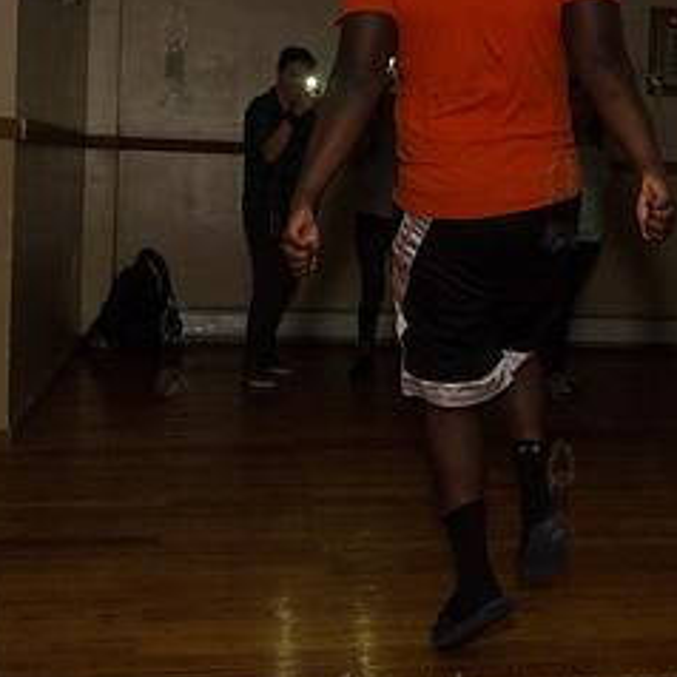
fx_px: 1217
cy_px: 217
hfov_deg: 30.8
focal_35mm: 55
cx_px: 470
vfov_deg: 30.8
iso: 2000
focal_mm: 24
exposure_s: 1/320
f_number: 4
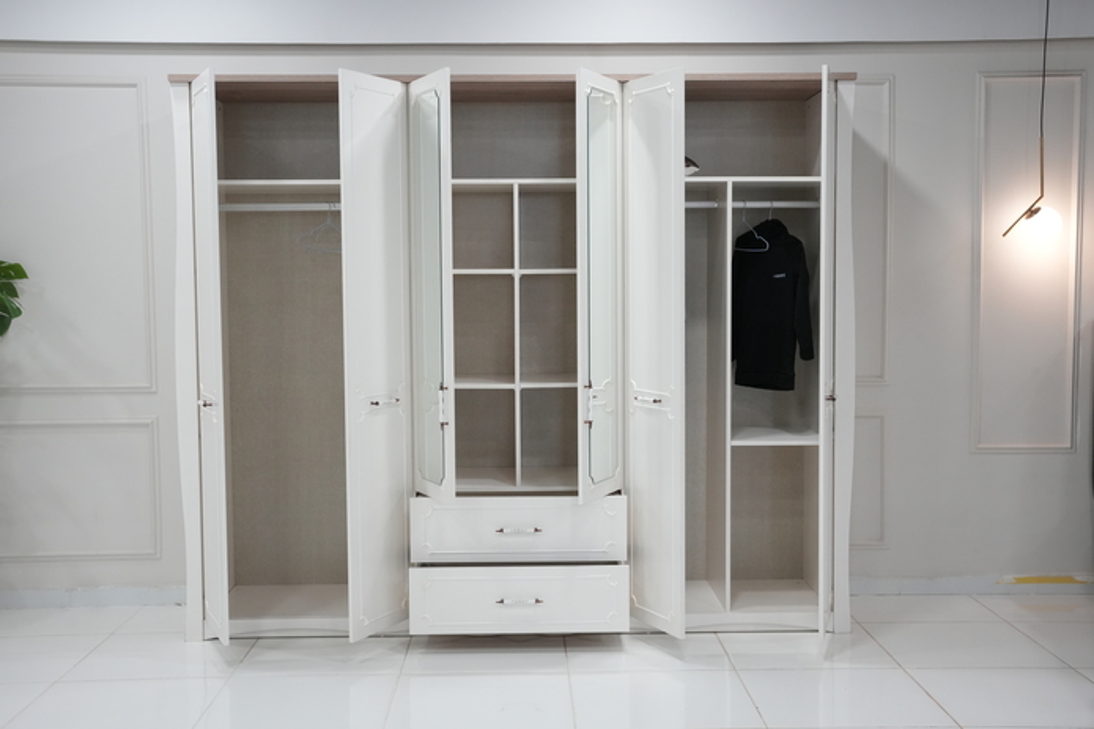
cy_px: 364
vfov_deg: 31.8
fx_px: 1279
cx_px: 547
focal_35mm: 42
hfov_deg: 46.3
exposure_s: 1/80
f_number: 10
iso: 3200
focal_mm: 42.1
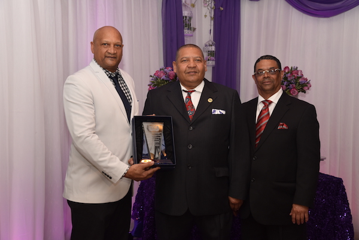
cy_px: 120
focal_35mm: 50
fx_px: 499
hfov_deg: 39.6
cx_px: 180
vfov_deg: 27.0
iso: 800
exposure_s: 1/60
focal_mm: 50
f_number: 7.1
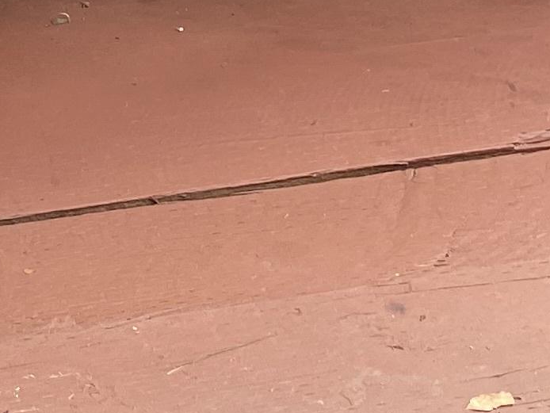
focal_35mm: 151
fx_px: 2400
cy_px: -560
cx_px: -254
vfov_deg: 8.9
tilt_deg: -20.7
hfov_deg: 12.5
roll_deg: +2.1
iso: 40
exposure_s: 1/121
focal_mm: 4.25
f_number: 1.8
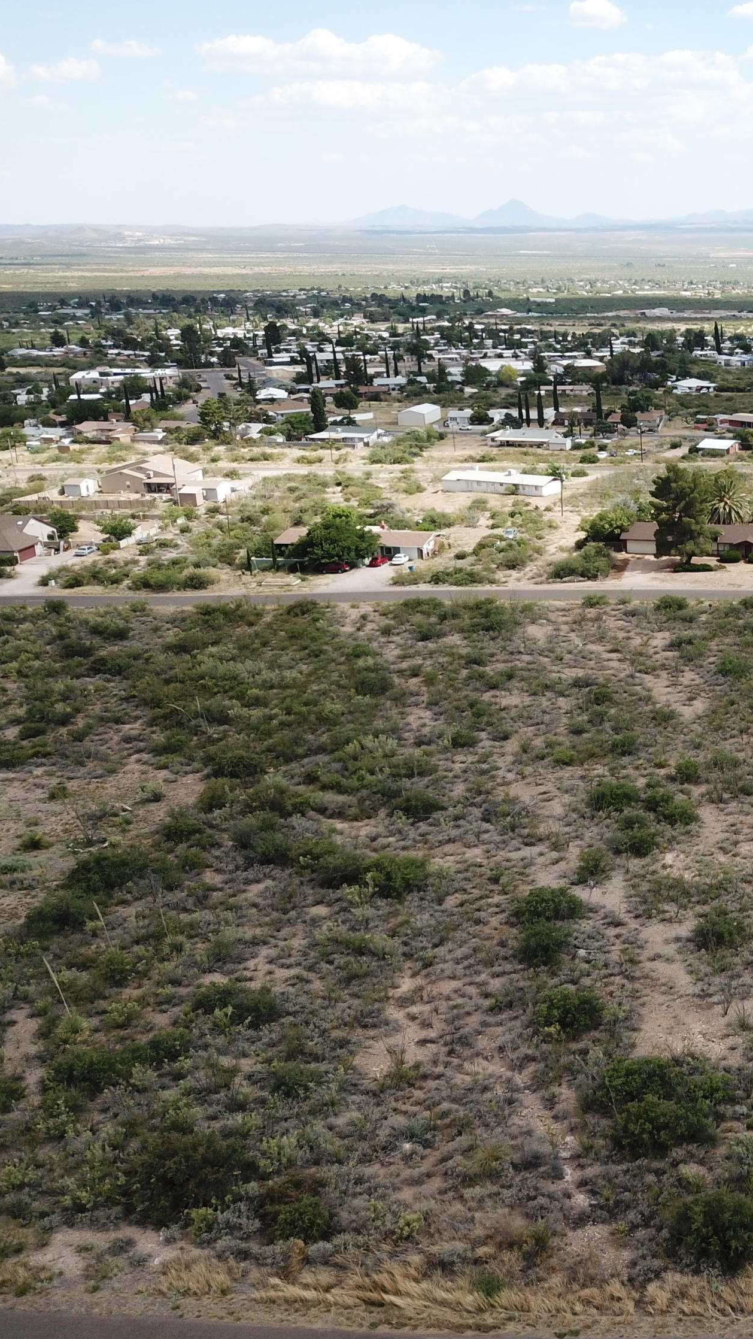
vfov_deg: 52.8
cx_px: 822
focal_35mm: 38
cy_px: 673
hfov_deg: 28.4
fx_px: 1349
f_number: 2.2
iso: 100
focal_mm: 4.73
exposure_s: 1/808
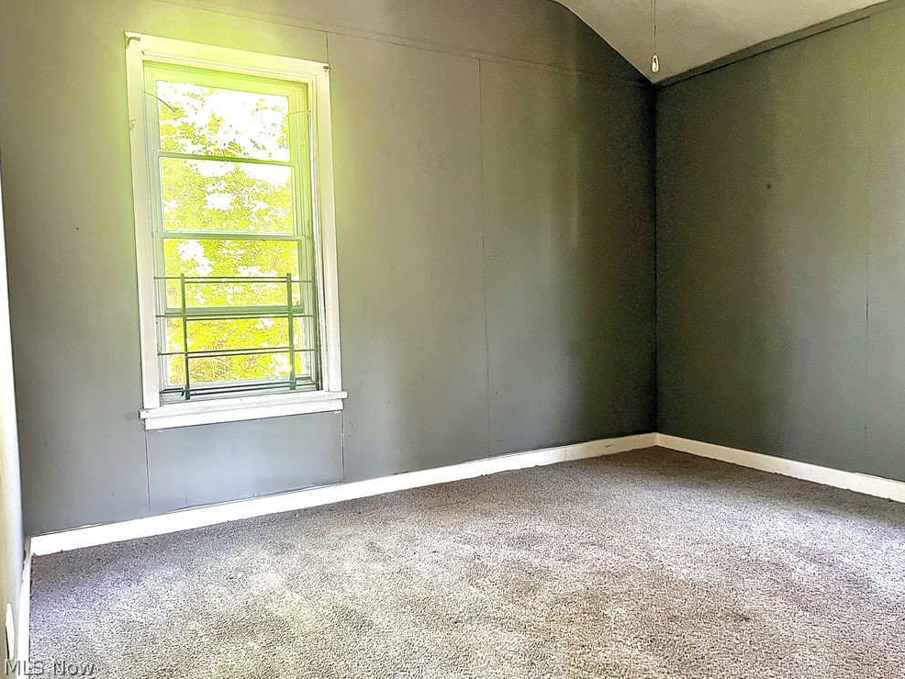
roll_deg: +1.3
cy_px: 329
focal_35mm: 27
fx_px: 706
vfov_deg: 51.4
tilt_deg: -5.1
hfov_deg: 65.3
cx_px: 468
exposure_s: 1/60
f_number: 1.5
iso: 250
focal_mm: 5.7
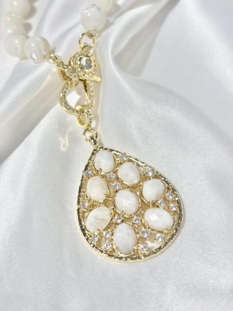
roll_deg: +10.0
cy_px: 156
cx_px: 116
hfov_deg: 28.0
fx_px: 467
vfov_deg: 36.8
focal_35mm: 52
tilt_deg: -38.1
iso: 32
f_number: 1.6
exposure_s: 1/312
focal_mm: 5.96
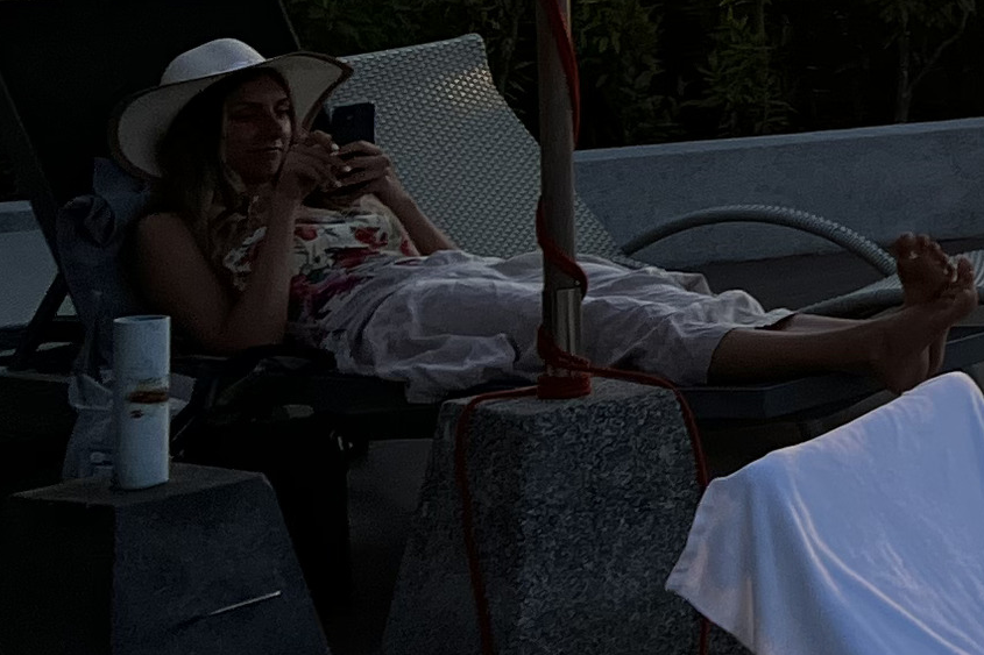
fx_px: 3498
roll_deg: +1.2
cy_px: -242
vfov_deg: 10.4
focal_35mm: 128
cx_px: 2125
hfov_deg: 13.2
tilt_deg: -0.2
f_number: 1.5
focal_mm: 5.7
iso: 50
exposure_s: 1/3831
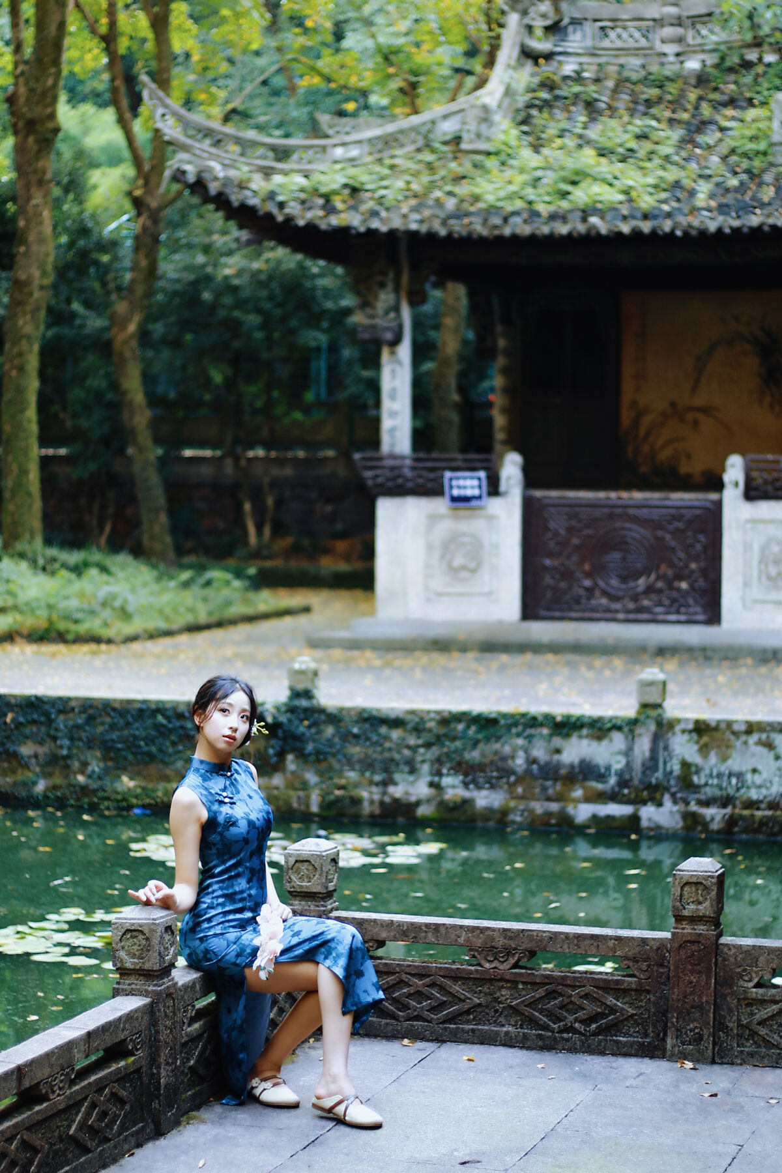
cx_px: 391
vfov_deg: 40.3
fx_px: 1596
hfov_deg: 27.5
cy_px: 586
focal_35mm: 49
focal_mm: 50
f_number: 2
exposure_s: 1/200
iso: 500
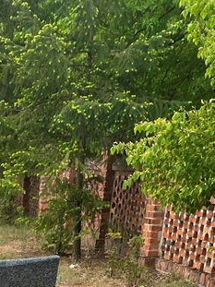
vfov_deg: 16.3
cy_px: 519
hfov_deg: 13.3
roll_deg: +0.3
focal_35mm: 101
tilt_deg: -21.4
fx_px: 837
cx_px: -161
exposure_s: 1/524
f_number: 1.8
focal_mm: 4.25
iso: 32
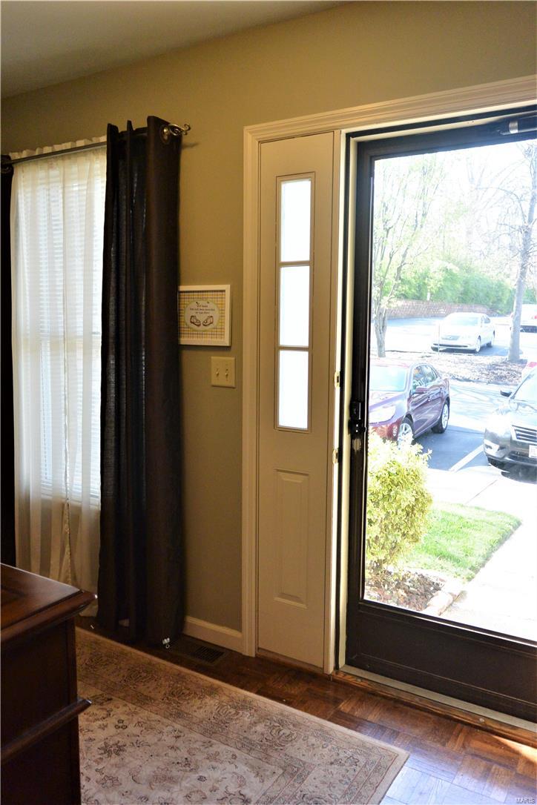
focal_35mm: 29
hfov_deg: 45.0
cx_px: 268
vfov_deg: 63.7
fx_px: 649
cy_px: 402
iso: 280
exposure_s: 1/125
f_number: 3.5
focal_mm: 11
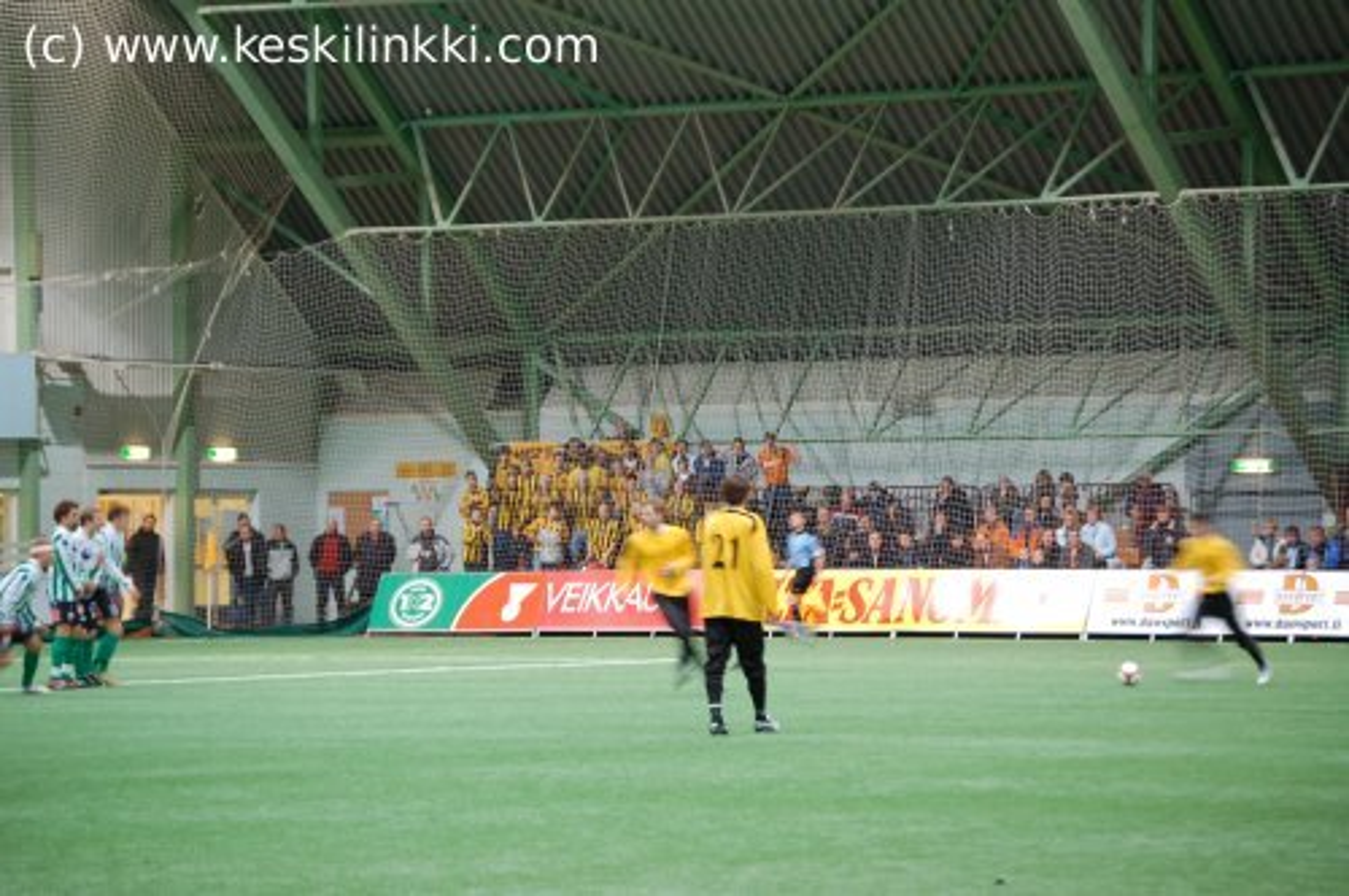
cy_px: 448
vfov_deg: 9.1
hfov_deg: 13.7
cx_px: 674
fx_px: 5613
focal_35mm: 150
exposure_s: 1/15
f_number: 4.8
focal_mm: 100
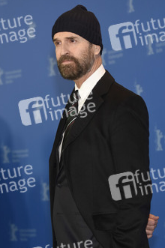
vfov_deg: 16.1
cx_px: 79
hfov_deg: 10.8
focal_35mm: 127
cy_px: 145
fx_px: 875
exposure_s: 1/400
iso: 640
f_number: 3.2
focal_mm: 70
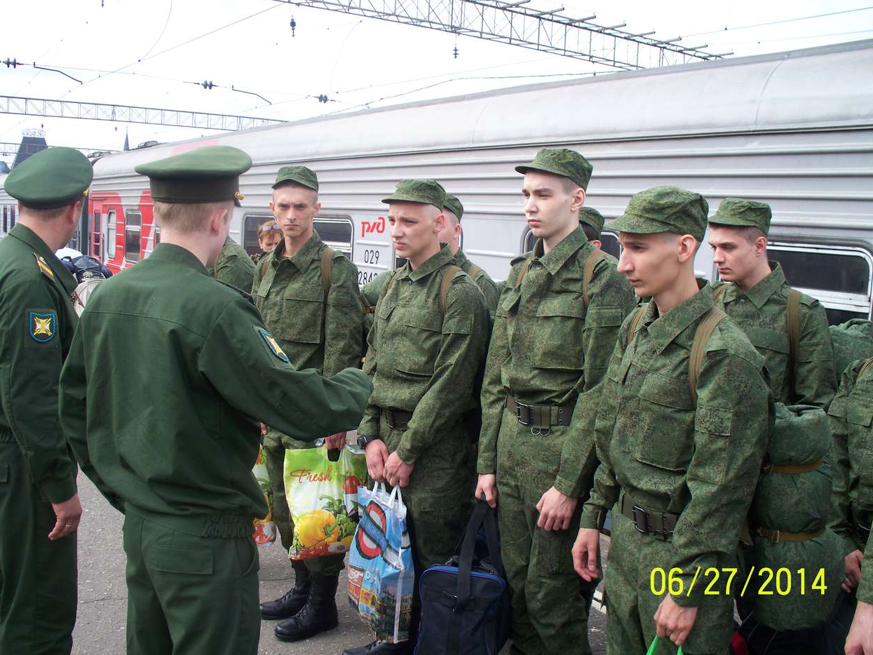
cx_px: 430
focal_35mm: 37
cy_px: 328
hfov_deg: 50.1
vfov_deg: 38.7
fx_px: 933
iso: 64
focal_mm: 7.54
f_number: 2.8
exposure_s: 1/250
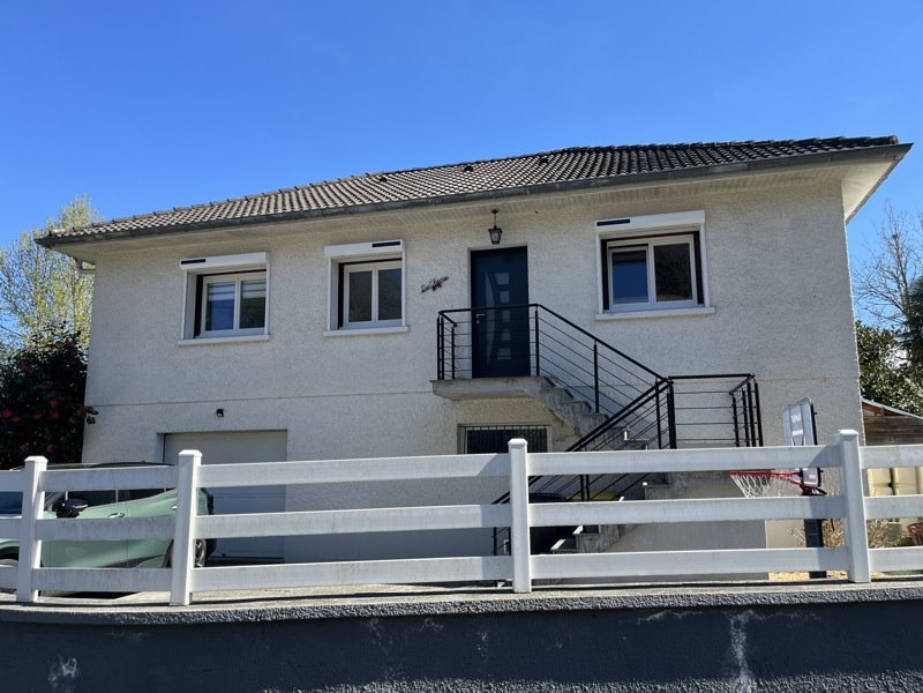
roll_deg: +0.3
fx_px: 693
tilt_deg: +9.3
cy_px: 346
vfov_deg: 53.1
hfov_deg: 67.3
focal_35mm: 26
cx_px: 462
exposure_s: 1/1776
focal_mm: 5.1
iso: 50
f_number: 1.6
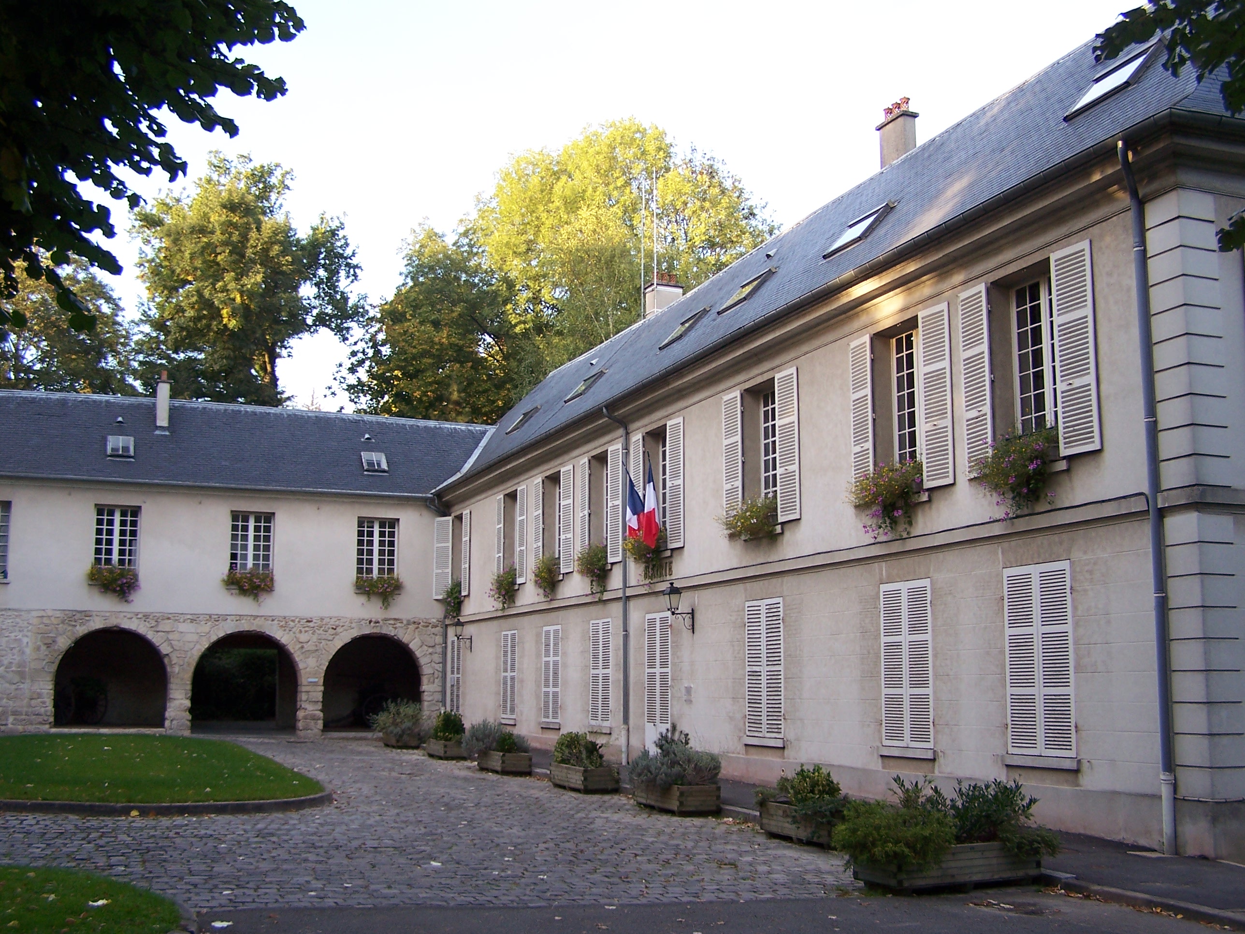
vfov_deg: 37.7
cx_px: 622
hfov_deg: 49.0
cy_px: 467
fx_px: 1367
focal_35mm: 38
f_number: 2.8
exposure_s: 1/90
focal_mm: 6.3
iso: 80
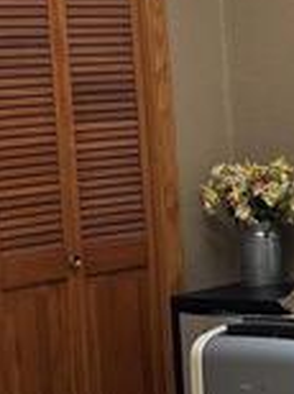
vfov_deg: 12.4
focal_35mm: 160
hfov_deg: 8.7
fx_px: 1817
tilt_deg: -4.0
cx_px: 608
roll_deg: +3.3
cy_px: 166
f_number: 1.78
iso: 125
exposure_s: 1/121
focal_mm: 6.76
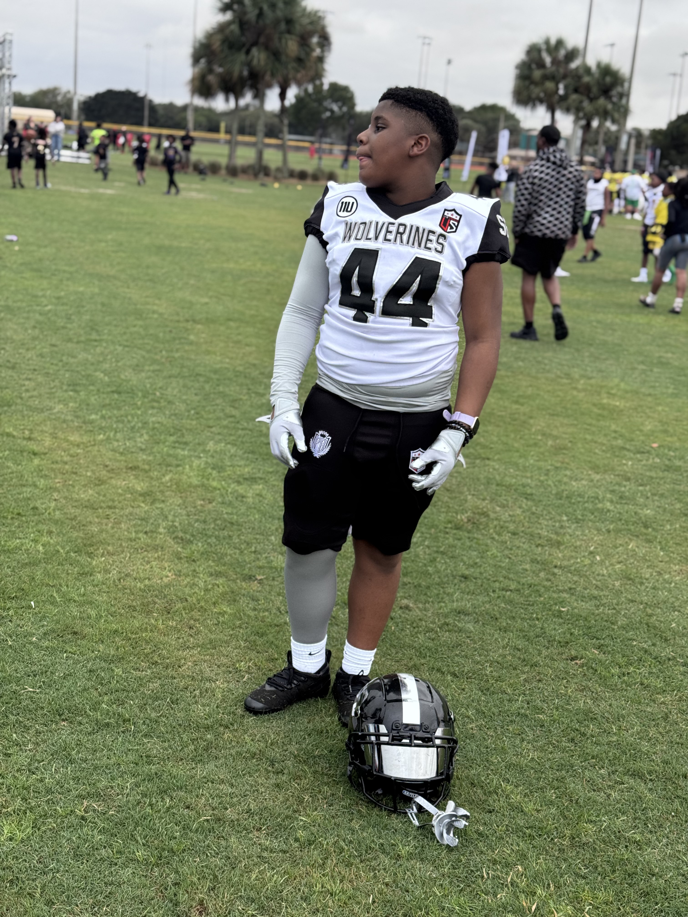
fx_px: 1272
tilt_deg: -14.1
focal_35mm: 48
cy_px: 458
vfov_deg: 39.7
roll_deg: -3.3
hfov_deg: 30.3
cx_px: 344
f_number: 1.78
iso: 50
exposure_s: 1/121
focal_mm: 6.76
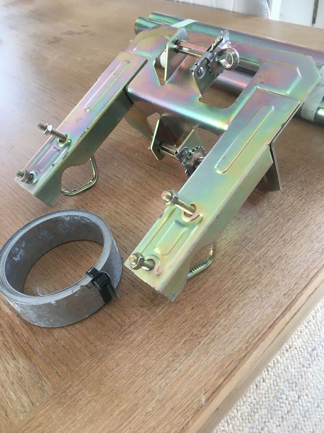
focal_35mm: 29
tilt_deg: -43.7
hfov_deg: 48.2
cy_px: 216
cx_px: 162
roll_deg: +12.1
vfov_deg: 61.7
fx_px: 362
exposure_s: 1/33
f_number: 2.2
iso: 64
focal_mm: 4.15
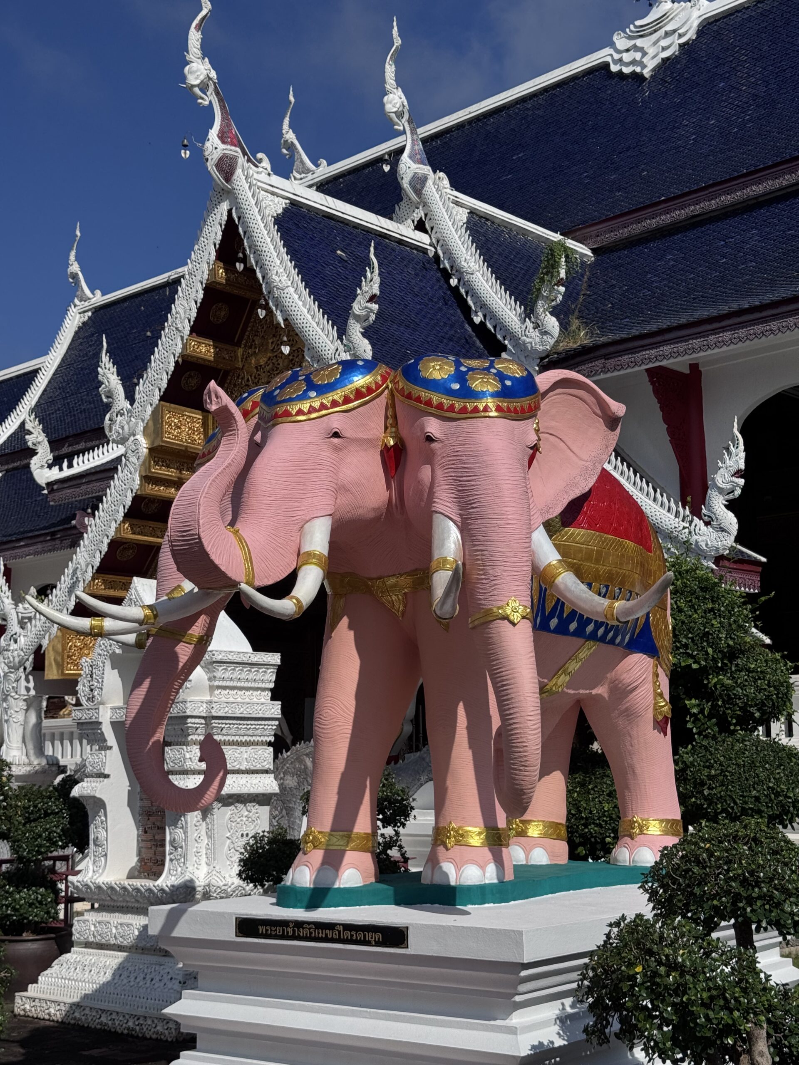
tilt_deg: +9.8
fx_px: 1477
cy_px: 532
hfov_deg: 30.3
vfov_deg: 39.7
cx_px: 400
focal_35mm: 48
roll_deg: +0.6
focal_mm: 6.76
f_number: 1.78
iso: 64
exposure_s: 1/10526
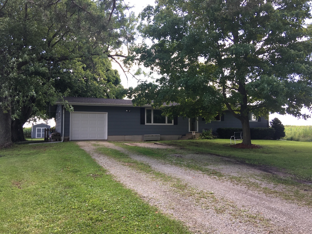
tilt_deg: +2.8
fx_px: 261
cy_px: 117
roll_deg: -0.7
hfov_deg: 61.7
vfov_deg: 48.2
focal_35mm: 29
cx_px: 156
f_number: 2.2
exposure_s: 1/131
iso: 25
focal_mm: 4.15
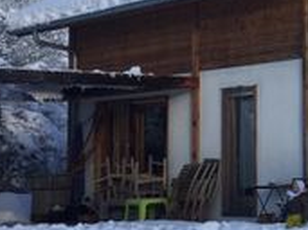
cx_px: 425
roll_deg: +2.5
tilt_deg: +4.5
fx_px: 907
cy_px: 49
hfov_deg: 17.8
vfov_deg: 14.4
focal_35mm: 102
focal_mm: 4.15
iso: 32
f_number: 2.2
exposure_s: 1/775
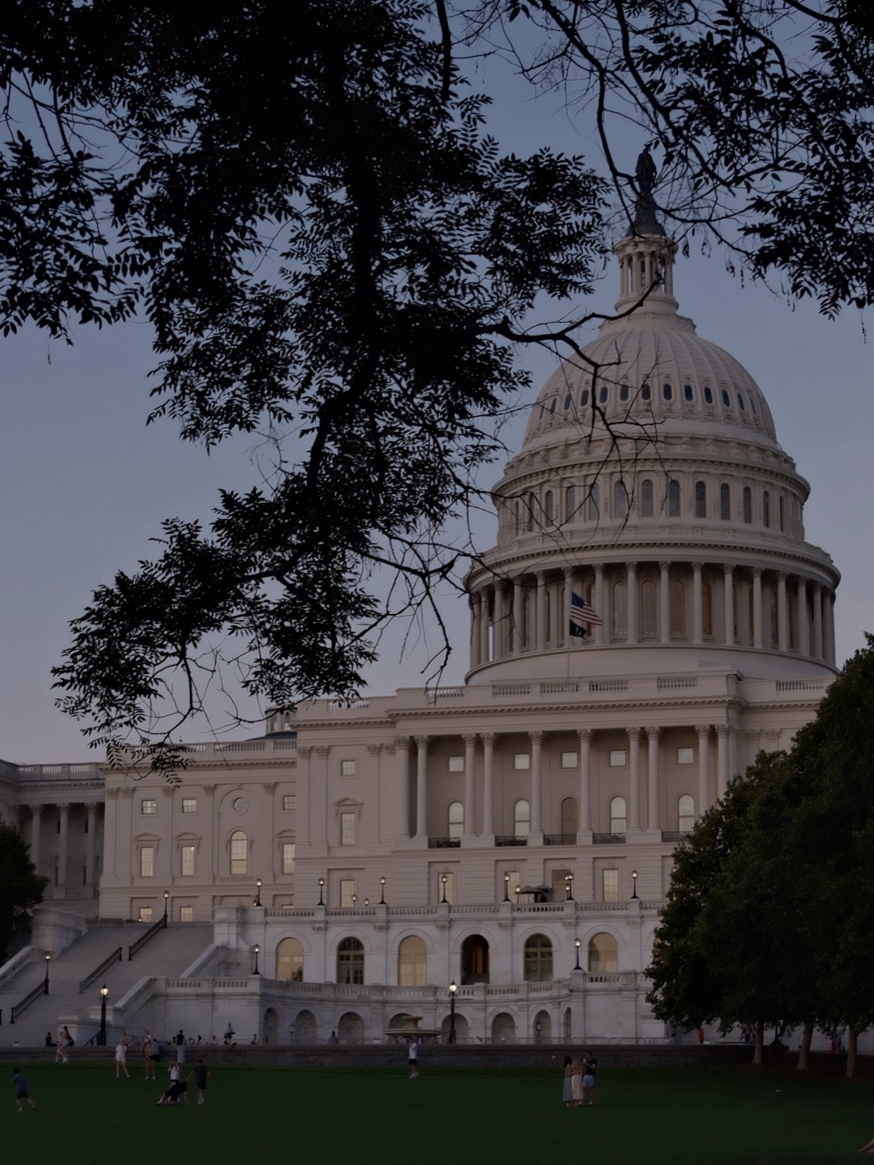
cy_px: 577
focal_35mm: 38
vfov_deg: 49.0
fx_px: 1280
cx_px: 438
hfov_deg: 37.7
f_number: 3.6
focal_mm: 23
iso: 125
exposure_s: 1/140
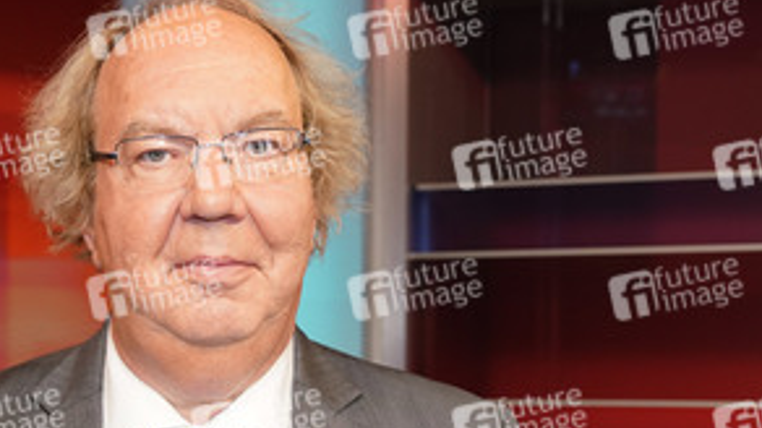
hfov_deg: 36.9
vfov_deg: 21.5
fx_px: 1111
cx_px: 189
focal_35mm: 55
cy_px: 355
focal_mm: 34
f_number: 5
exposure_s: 1/125
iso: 2000
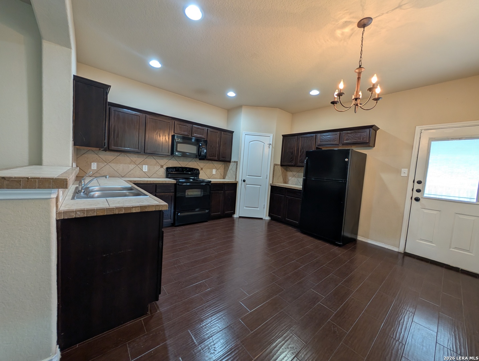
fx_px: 166
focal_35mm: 12
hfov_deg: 110.5
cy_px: 180
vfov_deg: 94.7
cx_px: 240
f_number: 1.7
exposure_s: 1/30
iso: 52
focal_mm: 2.02
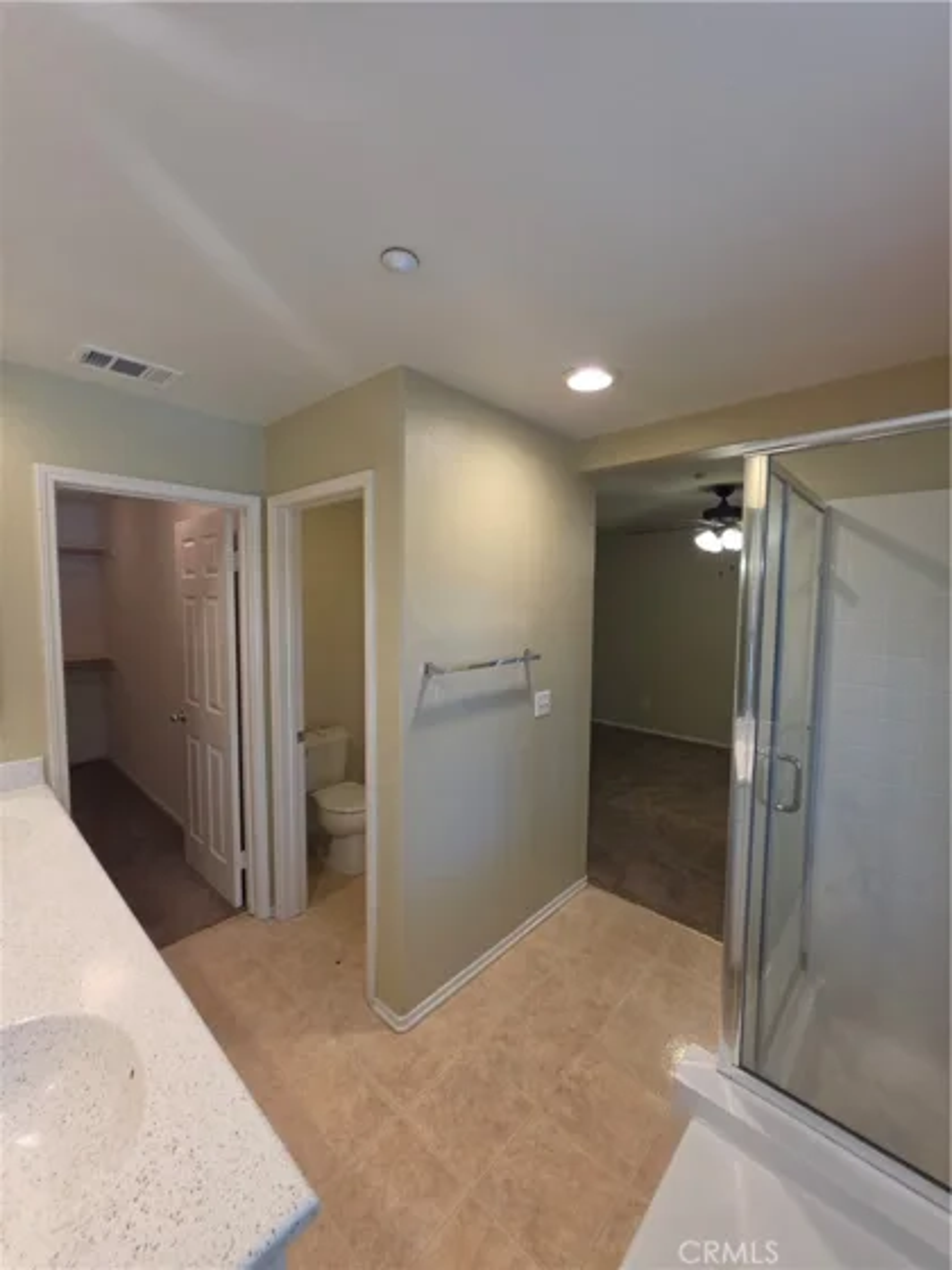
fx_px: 477
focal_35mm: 13
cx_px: 476
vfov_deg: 106.2
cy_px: 635
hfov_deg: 89.9
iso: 125
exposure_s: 1/120
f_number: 1.9
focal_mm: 2.2
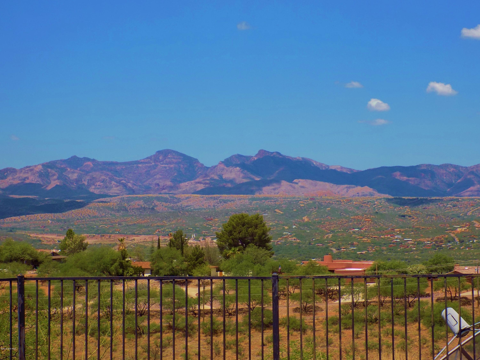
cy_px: 180
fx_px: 1193
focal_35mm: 86
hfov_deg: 22.8
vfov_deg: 17.2
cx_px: 240
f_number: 4.4
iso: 80
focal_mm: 15.3
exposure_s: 1/800
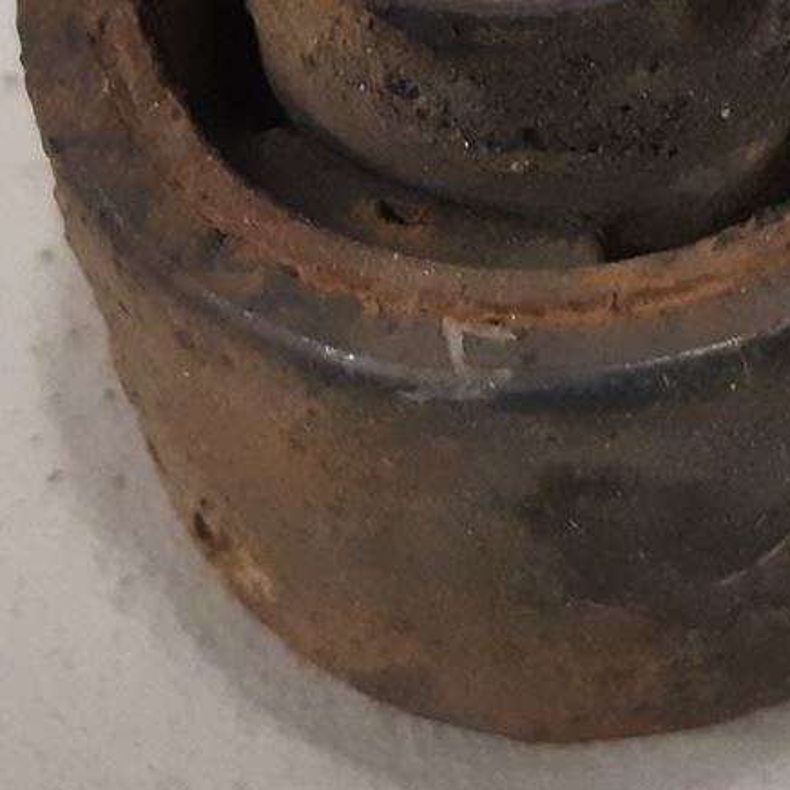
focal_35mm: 108
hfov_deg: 15.9
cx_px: 710
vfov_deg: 15.6
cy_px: -130
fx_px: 2789
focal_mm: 3.93
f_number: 1.7
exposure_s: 1/50
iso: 250
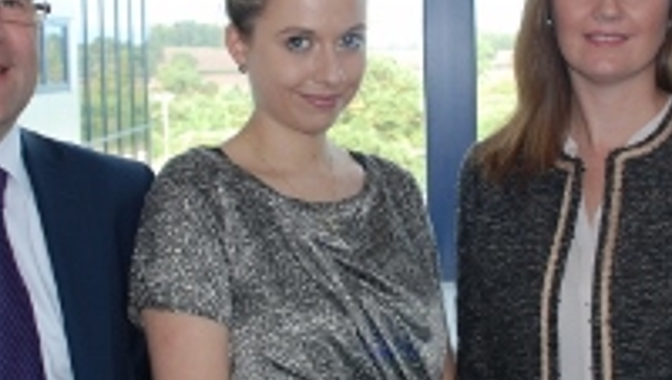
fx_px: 1516
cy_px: 178
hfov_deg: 24.9
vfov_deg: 14.3
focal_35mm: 85
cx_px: 413
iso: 200
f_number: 4
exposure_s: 1/60
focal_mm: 24
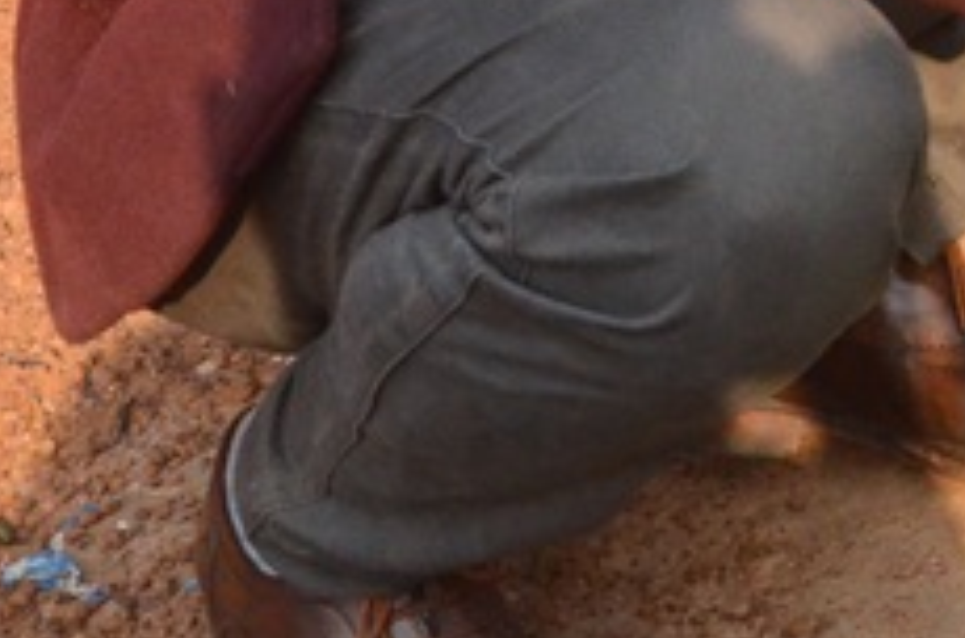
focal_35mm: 137
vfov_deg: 9.5
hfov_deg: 14.2
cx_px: 1343
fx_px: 3667
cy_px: -483
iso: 2500
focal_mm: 21
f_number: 14
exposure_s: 1/800
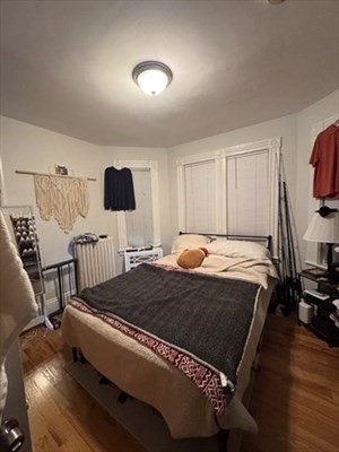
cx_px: 170
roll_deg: +3.0
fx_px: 183
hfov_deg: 85.7
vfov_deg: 102.1
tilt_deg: -5.3
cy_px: 226
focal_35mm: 14
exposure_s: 1/60
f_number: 2.2
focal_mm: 2.22
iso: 1000
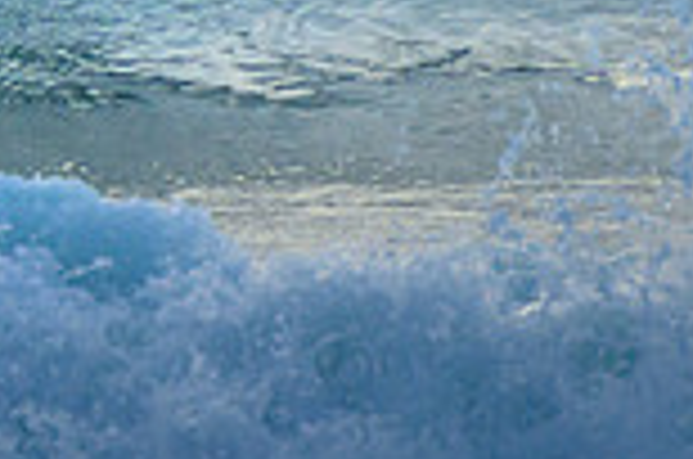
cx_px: -819
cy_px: -262
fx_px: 39880
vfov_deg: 0.7
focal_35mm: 2076
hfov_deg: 1.0
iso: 800
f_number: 5.6
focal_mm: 400
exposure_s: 1/2000
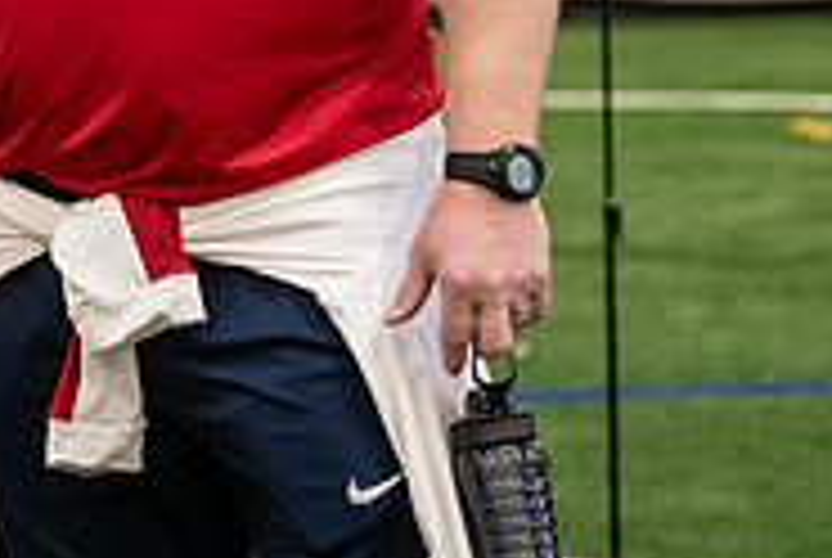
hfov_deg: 9.2
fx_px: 5069
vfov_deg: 6.2
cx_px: -297
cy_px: -191
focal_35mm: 219
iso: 3200
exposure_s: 1/200
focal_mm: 70
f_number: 3.2
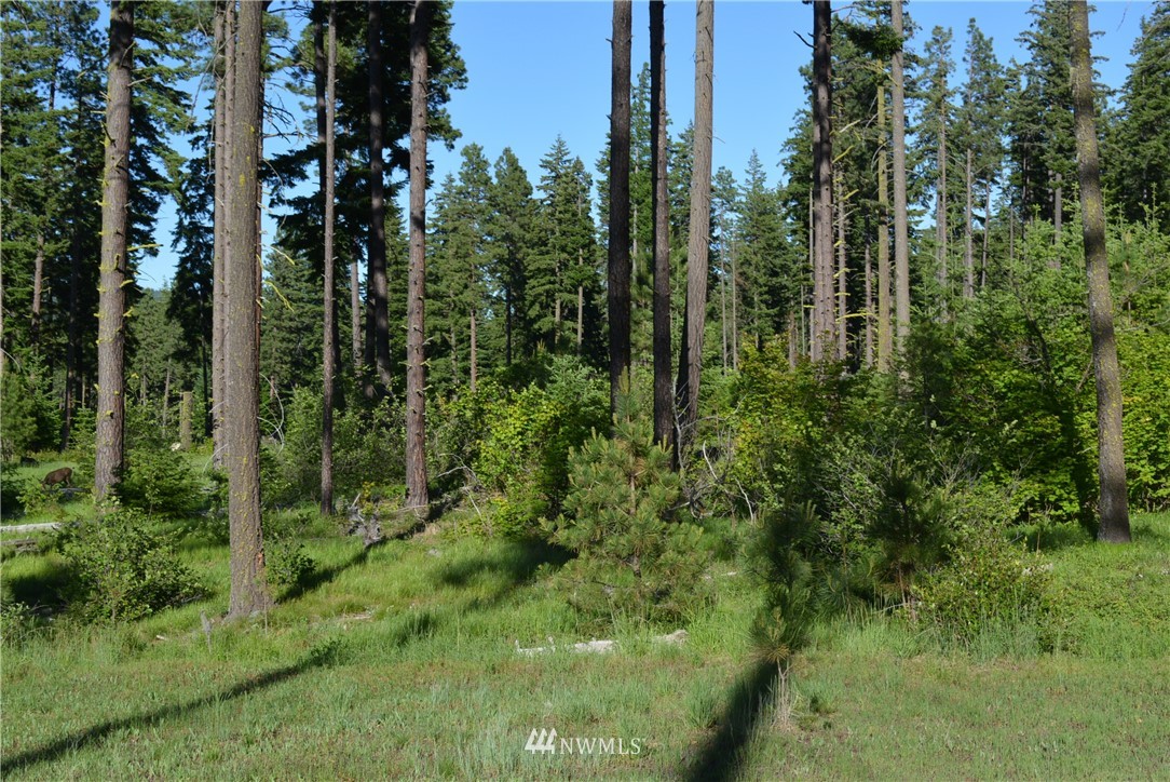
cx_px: 585
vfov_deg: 25.8
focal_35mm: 52
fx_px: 1707
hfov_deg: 37.8
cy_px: 391
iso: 160
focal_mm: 35
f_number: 8
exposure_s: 1/250
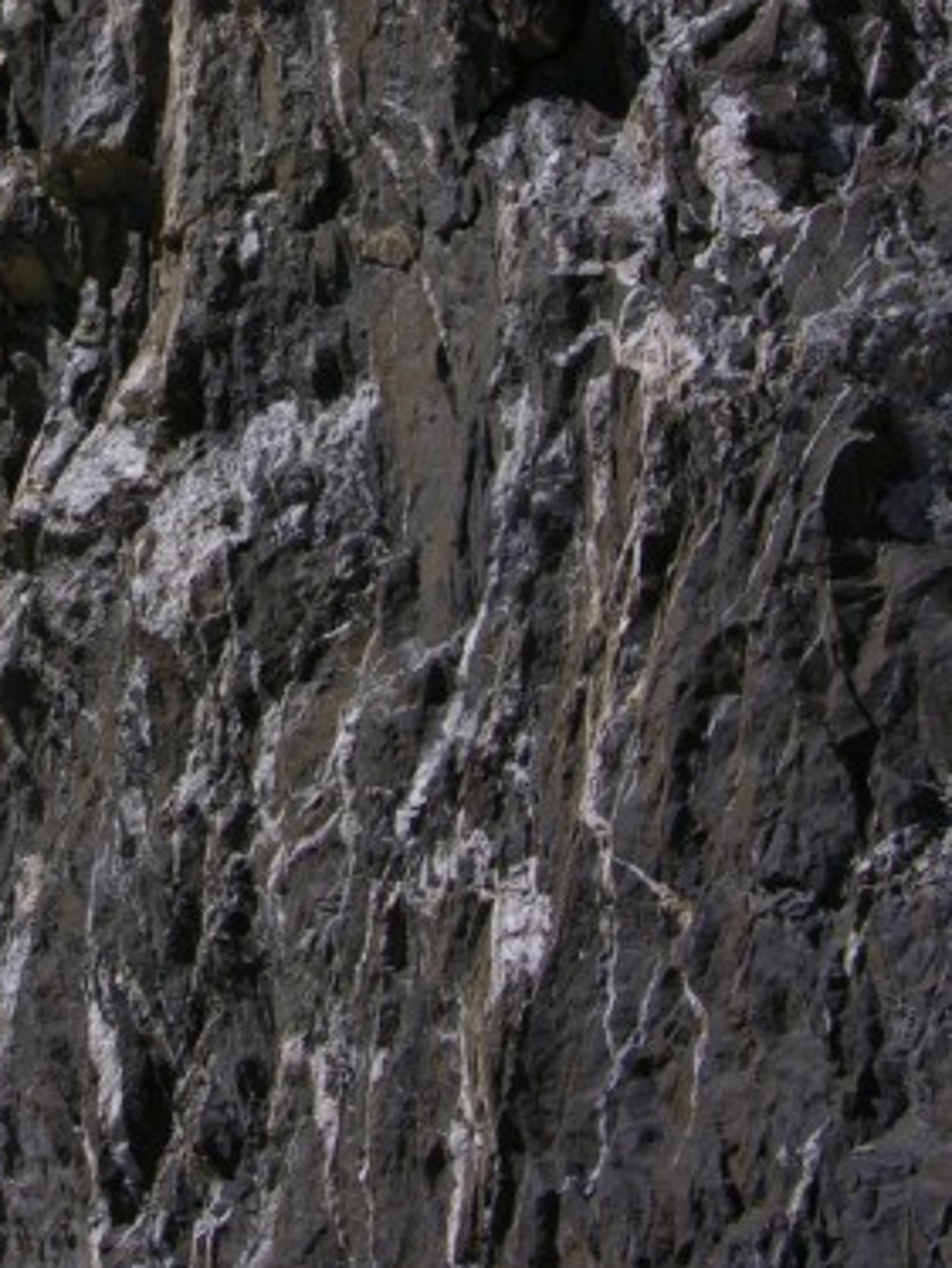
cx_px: 3
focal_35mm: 119
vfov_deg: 16.4
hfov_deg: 12.3
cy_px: 166
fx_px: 4359
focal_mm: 14.7
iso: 50
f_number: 7.9
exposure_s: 1/216
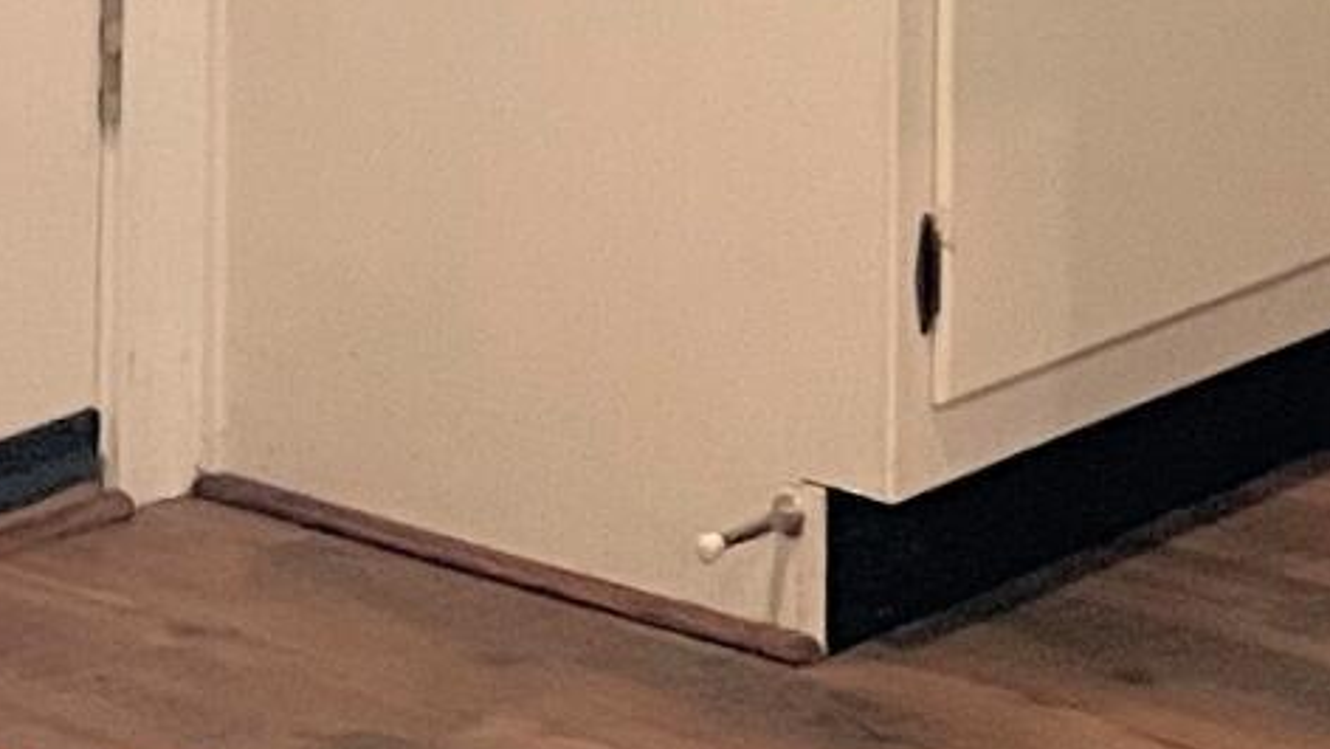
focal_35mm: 180
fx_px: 6351
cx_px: 1792
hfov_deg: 11.6
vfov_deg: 5.9
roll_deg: +0.3
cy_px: -2044
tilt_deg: +3.7
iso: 200
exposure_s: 1/60
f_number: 1.6
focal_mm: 4.2
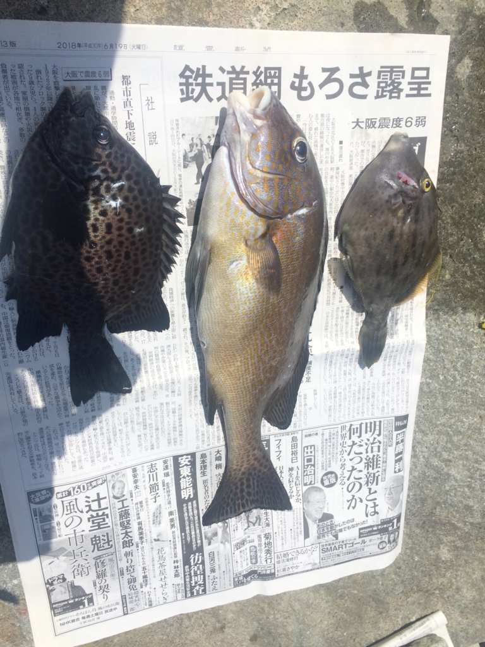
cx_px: 242
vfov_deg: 61.7
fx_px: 542
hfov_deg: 48.2
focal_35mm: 29
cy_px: 324
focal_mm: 4.15
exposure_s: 1/2740
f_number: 2.2
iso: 32
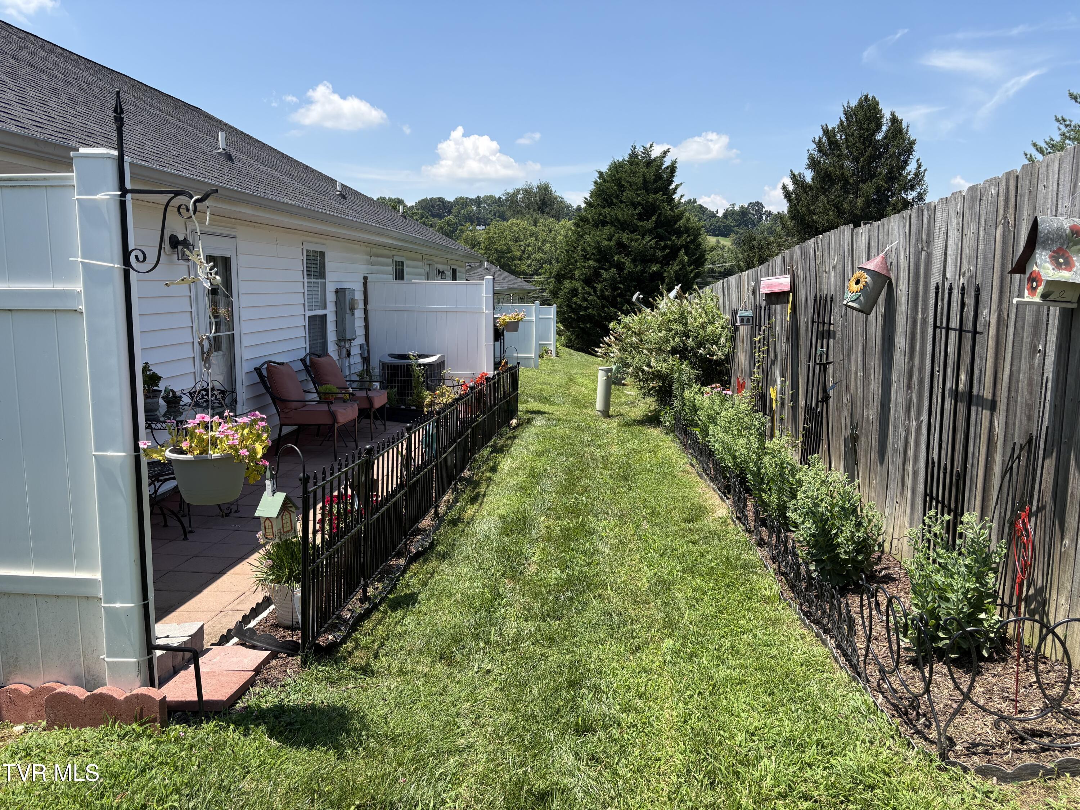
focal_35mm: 26
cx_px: 540
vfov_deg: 53.1
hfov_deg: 67.3
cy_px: 405
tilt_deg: -8.7
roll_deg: +0.2
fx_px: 811
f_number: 1.6
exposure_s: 1/2075
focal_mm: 5.96
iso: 50
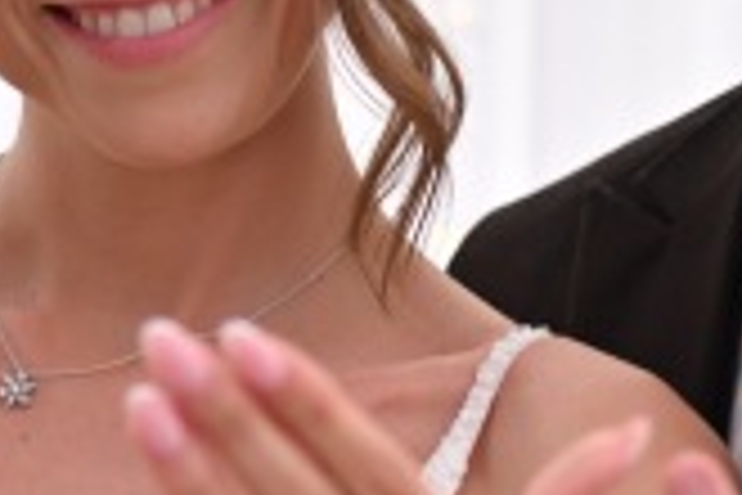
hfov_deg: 8.1
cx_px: 4
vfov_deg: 5.4
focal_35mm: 254
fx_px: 5235
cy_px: 747
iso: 80
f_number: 2.2
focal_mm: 35
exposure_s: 1/250
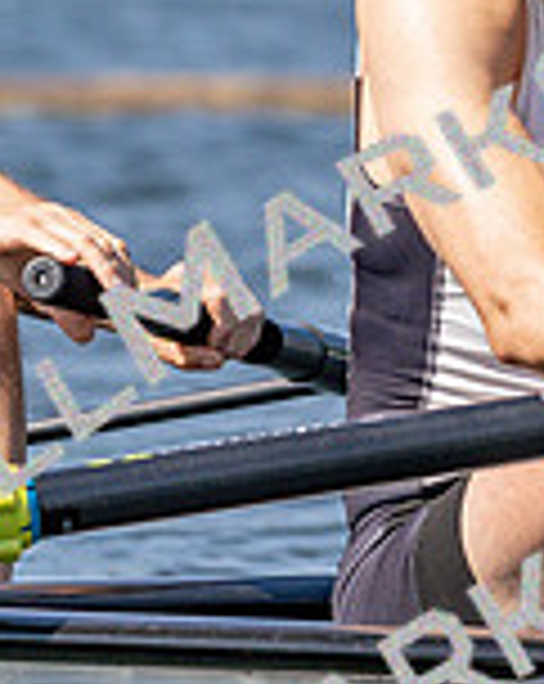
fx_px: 15644
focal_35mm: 775
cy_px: -83
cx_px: 728
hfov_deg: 2.0
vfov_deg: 2.5
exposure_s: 1/2000
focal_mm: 216
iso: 320
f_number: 5.6
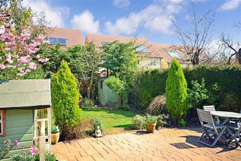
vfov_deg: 43.6
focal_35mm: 30
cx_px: 120
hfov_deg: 61.9
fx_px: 201
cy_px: 80
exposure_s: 1/250
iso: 400
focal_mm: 20
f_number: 7.1
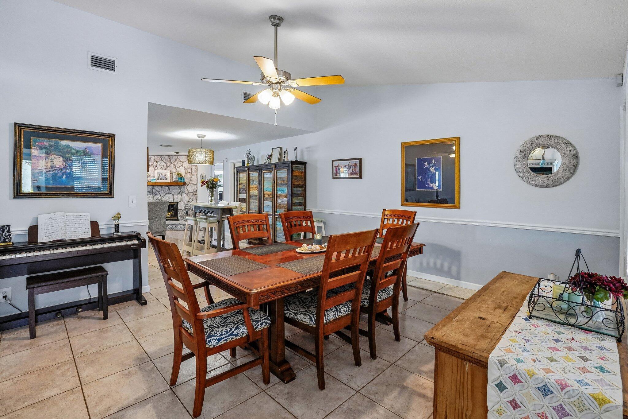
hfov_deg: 96.7
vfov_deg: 73.7
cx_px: 314
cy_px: 210
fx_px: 279
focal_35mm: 16
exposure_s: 1/10
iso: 400
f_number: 13
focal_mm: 16
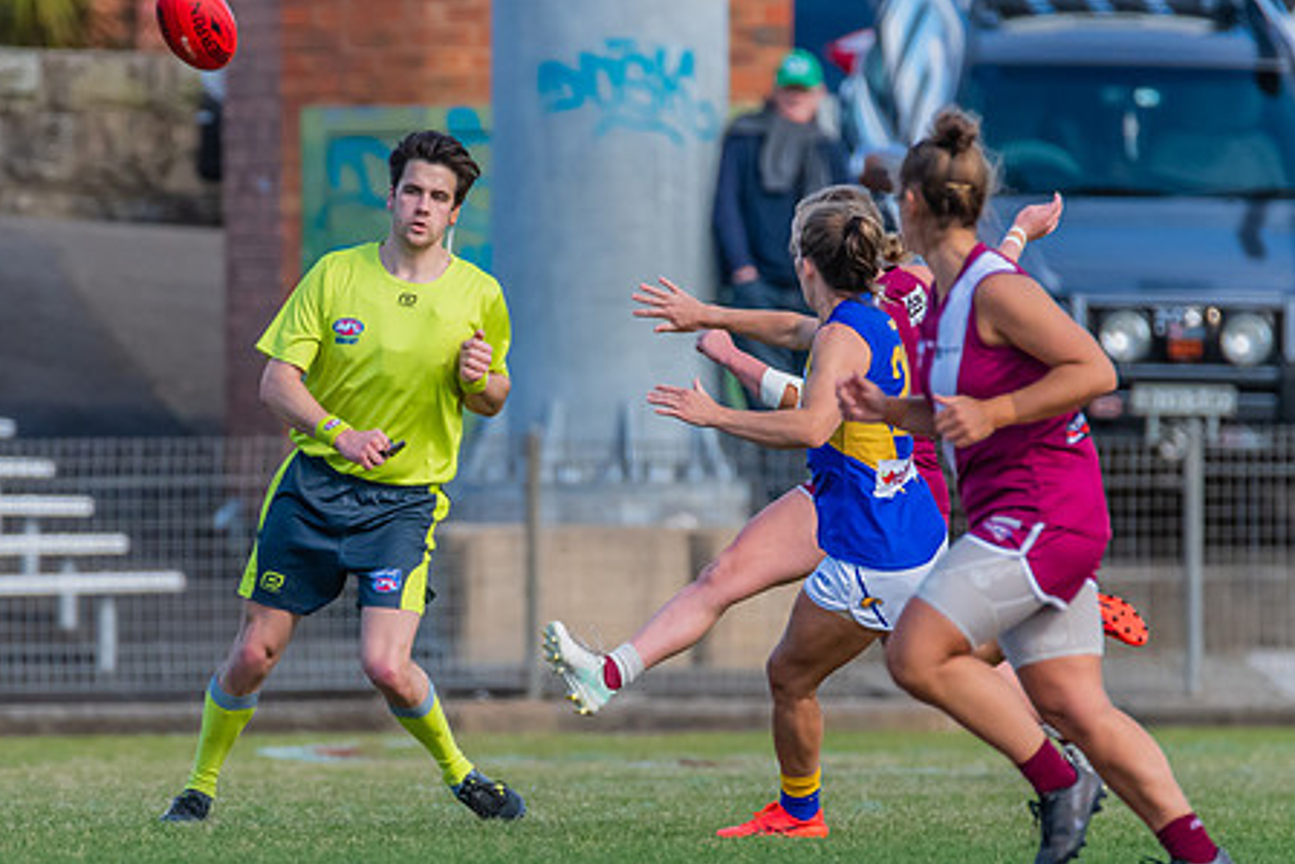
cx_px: 455
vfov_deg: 1.1
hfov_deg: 1.7
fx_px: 43646
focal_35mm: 1213
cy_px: 598
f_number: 6.3
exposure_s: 1/1600
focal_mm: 600
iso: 1400
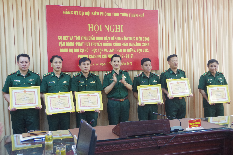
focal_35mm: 42
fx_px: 272
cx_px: 116
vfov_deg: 31.9
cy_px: 78
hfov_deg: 46.4
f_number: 4
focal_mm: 28
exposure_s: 1/20
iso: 1600
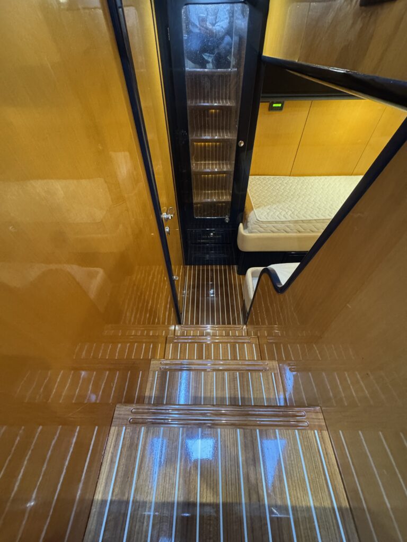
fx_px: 219
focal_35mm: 14
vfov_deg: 102.1
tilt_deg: -49.7
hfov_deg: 85.7
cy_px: 271
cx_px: 204
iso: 800
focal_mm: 2.22
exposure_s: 1/60
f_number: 2.2
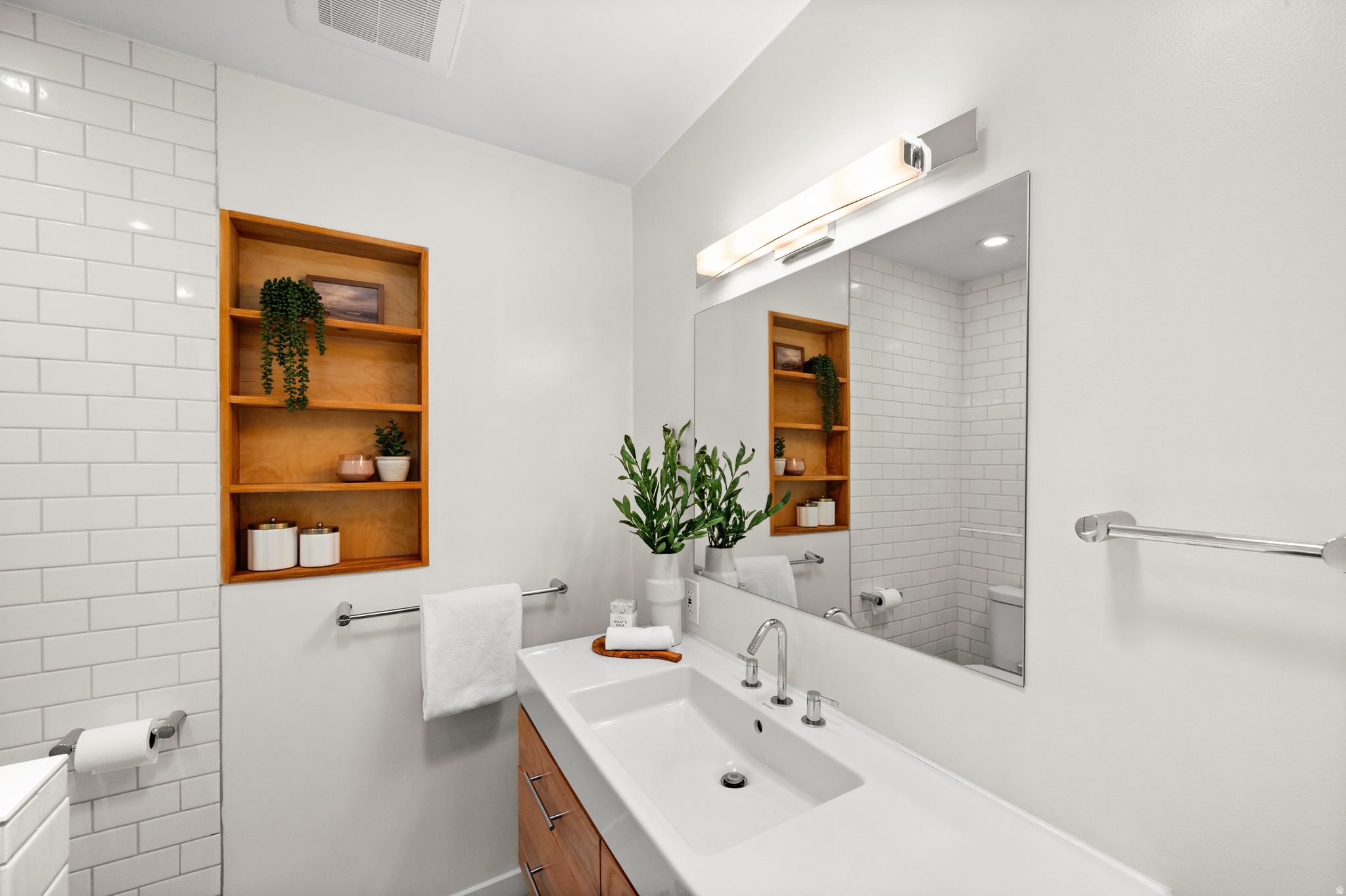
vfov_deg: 81.1
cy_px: 448
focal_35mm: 14
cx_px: 673
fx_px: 523
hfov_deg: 104.3
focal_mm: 14
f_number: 7.1
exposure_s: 1/13
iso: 500
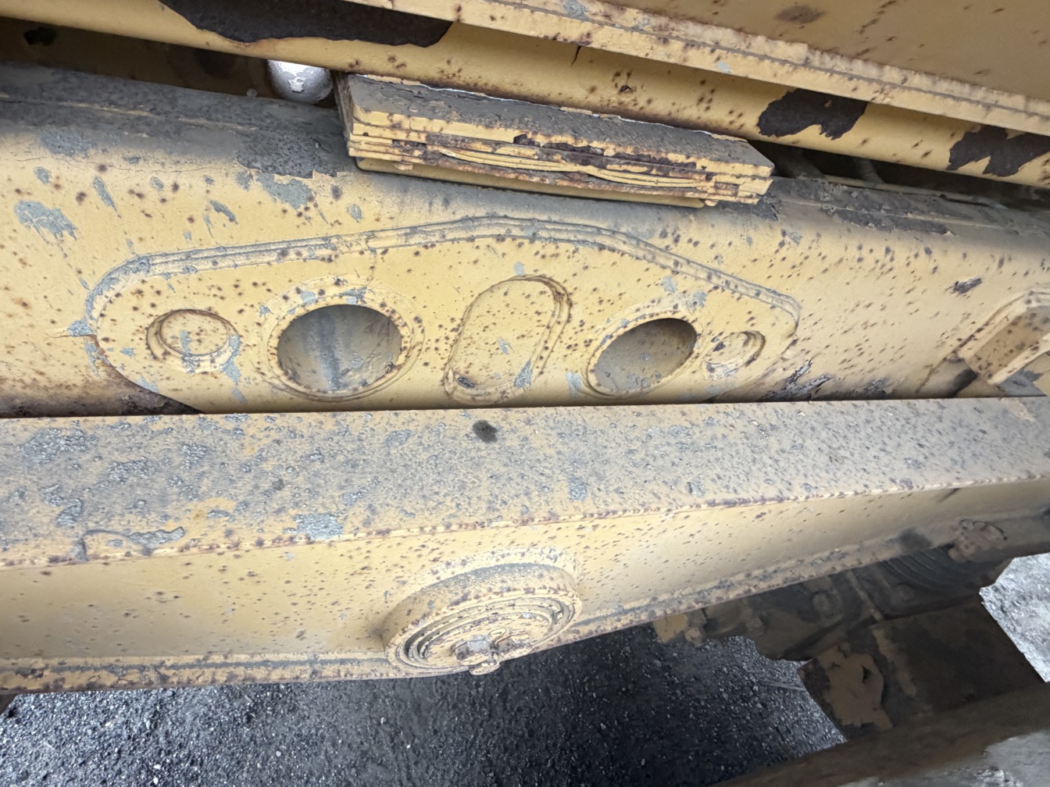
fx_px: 607
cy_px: 383
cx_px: 441
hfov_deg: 81.1
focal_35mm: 20
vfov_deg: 66.0
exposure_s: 1/121
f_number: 2.2
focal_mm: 2.22
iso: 320
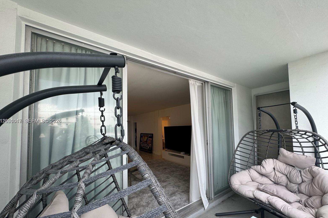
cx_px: 164
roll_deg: +0.6
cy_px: 121
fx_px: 137
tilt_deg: +3.4
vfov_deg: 77.0
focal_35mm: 15
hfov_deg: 100.4
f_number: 2.2
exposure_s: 1/120
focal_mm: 2.22
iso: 64
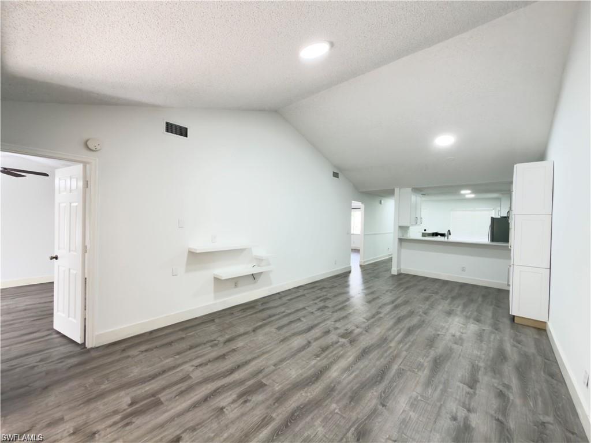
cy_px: 222
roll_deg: -1.1
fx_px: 239
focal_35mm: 14
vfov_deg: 85.7
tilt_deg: -0.7
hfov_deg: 102.1
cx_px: 296
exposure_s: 1/30
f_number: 2.2
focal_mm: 2.22
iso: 200
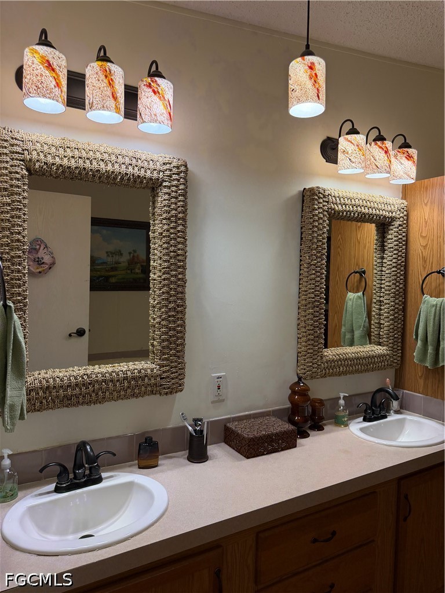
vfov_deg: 71.6
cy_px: 296
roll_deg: -0.3
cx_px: 222
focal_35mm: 24
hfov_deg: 56.8
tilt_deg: -1.5
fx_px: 411
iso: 200
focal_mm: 6.76
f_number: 1.78
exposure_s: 1/174
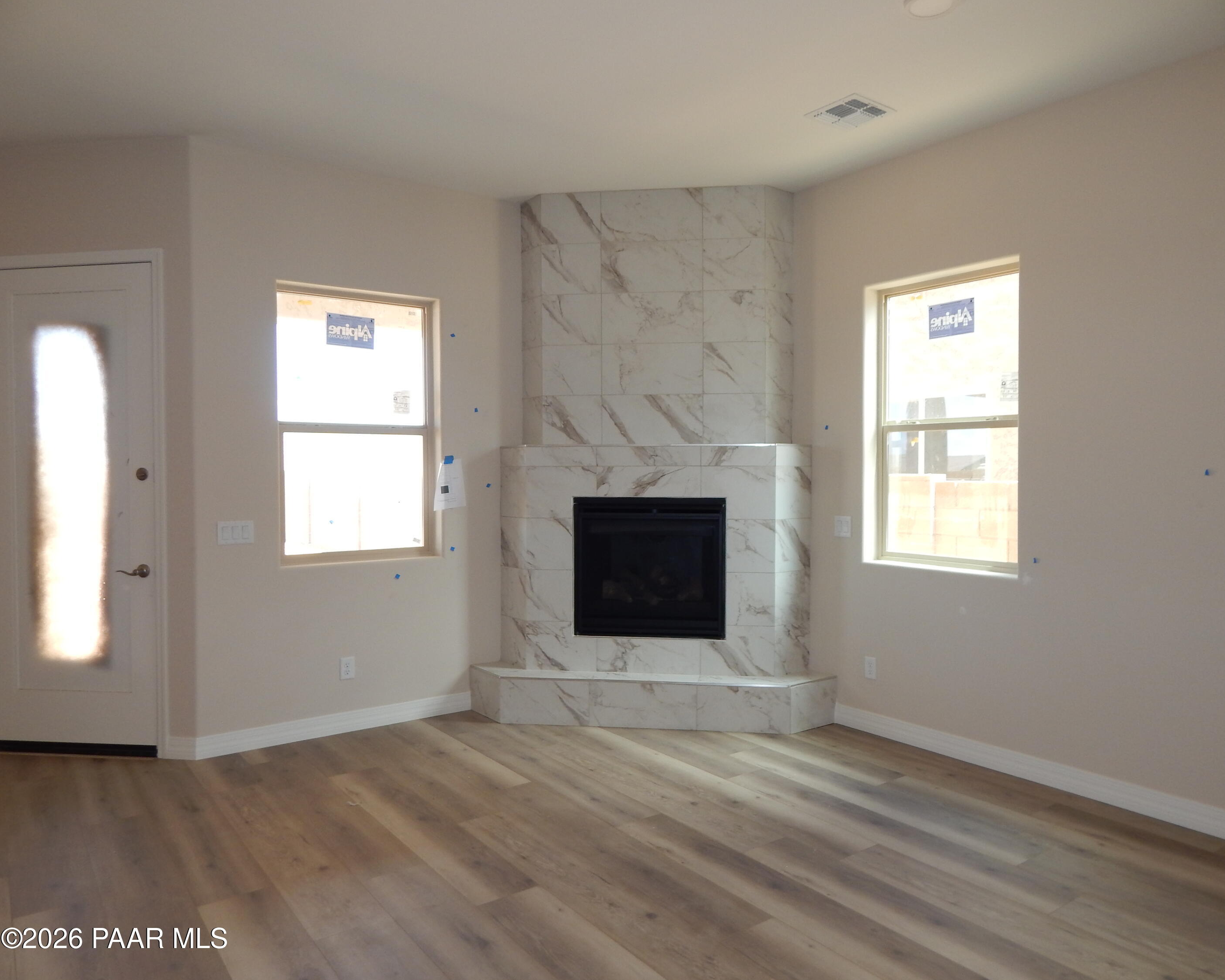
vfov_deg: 60.9
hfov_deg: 72.5
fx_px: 834
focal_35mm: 23
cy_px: 492
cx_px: 655
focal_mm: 4
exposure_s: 1/60
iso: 125
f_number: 3
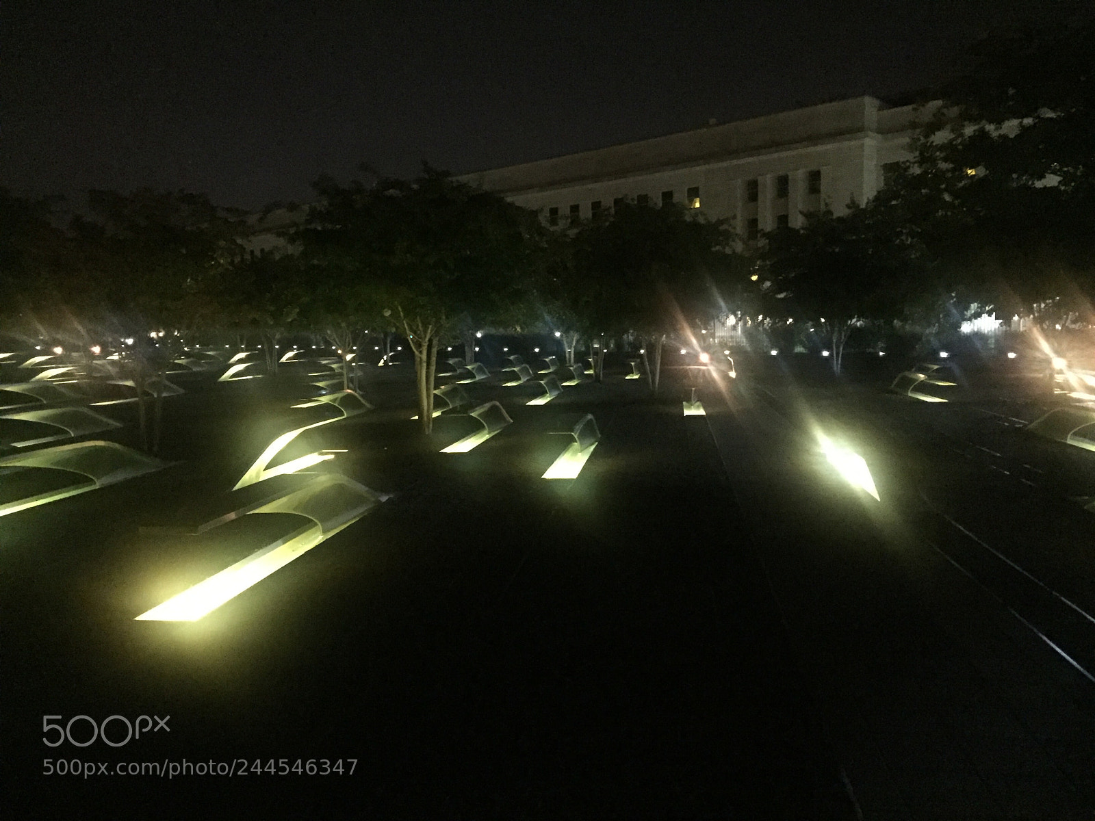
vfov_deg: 48.2
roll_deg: +0.2
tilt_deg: -5.4
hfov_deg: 61.7
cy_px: 410
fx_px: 917
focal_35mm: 29
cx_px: 548
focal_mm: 4.15
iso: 2000
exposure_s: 1/15
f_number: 2.2
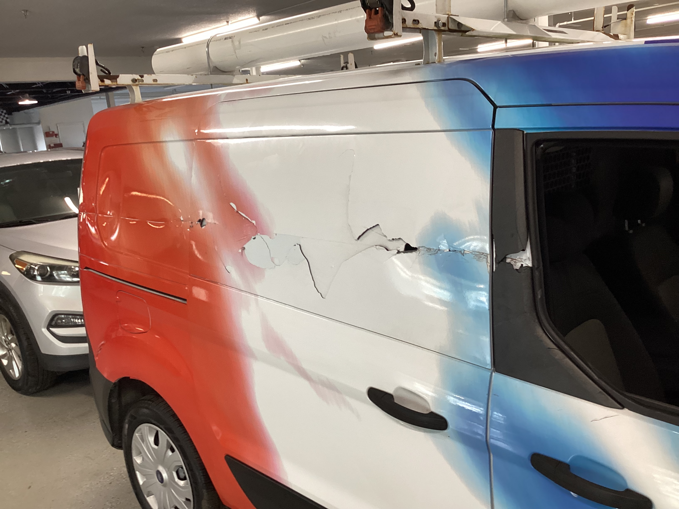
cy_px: 254
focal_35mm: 31
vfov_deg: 45.4
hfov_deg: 58.4
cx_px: 340
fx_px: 608
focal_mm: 3.3
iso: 100
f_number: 2.4
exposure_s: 1/50
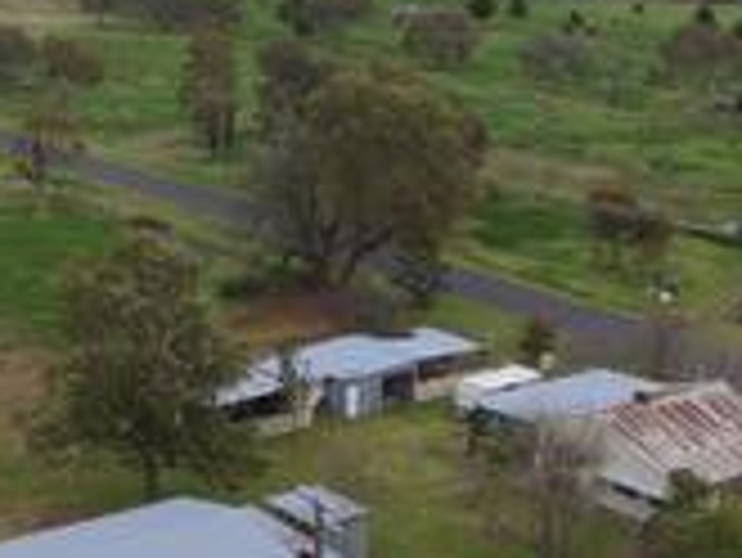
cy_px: 472
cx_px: 391
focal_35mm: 62
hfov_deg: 31.2
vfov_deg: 23.2
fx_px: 1330
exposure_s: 1/1000
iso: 200
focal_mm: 3.61
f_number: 2.8
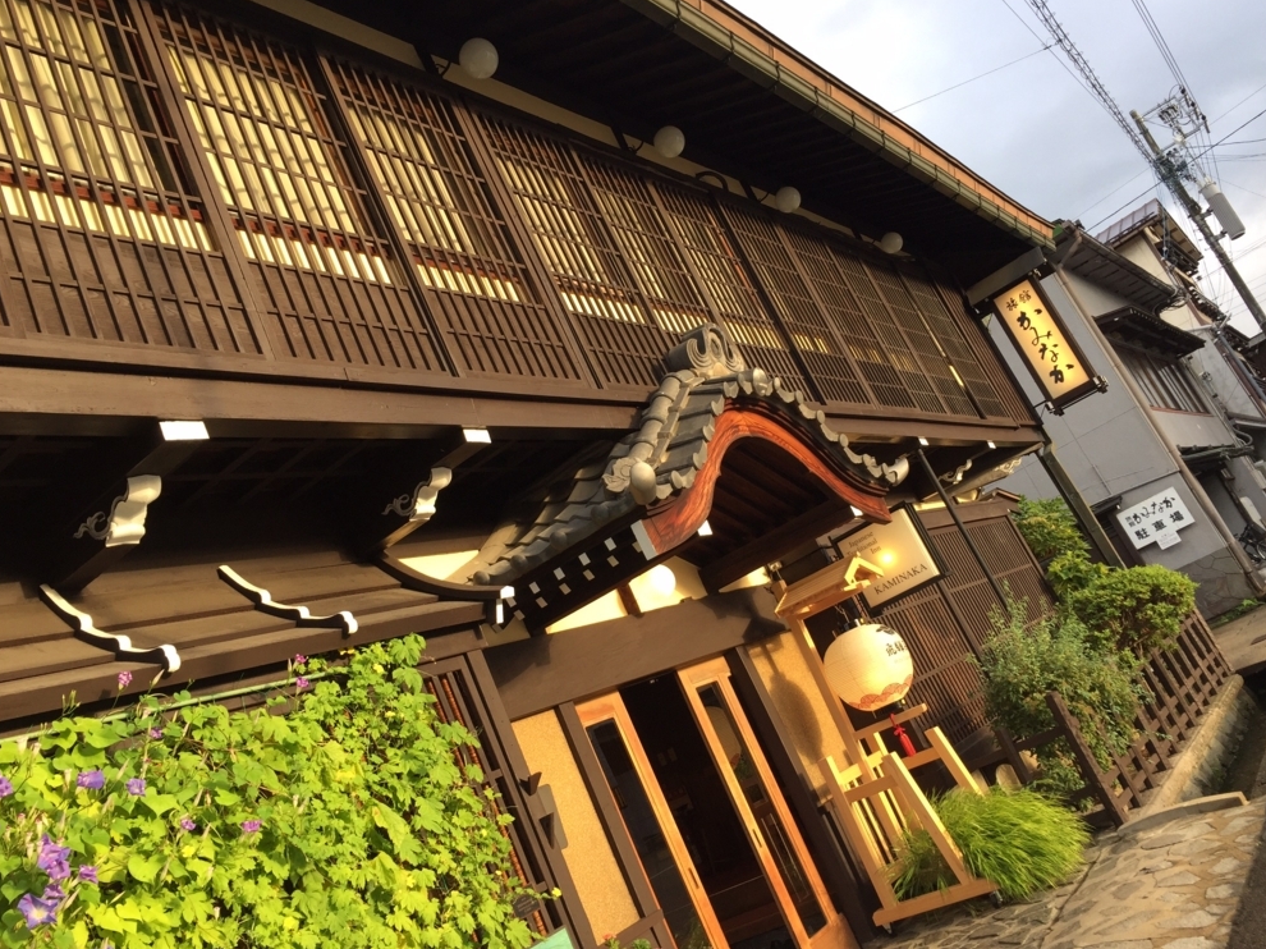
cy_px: 459
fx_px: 1097
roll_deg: +25.5
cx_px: 618
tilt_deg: +16.1
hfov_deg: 60.0
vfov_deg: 46.8
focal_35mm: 30
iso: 32
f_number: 2.2
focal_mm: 4.15
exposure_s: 1/120
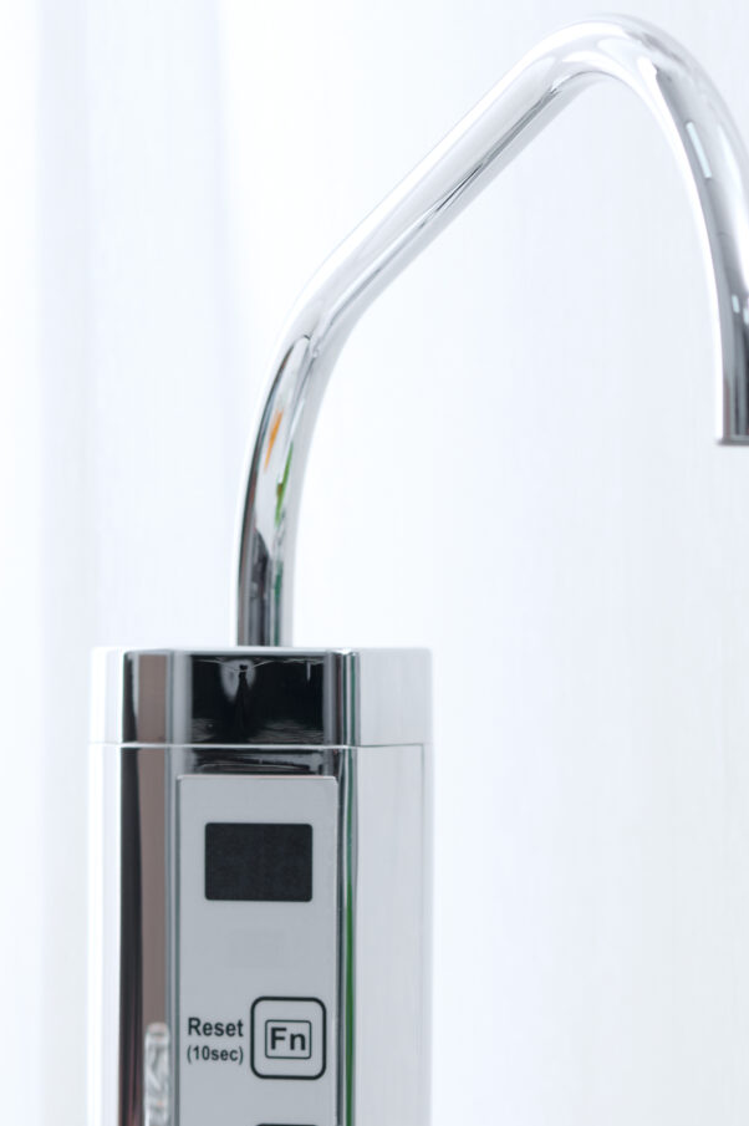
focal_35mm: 297
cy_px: 1155
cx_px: 288
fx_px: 9282
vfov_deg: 6.9
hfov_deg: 4.6
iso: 200
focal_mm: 105
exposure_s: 1/125
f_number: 8
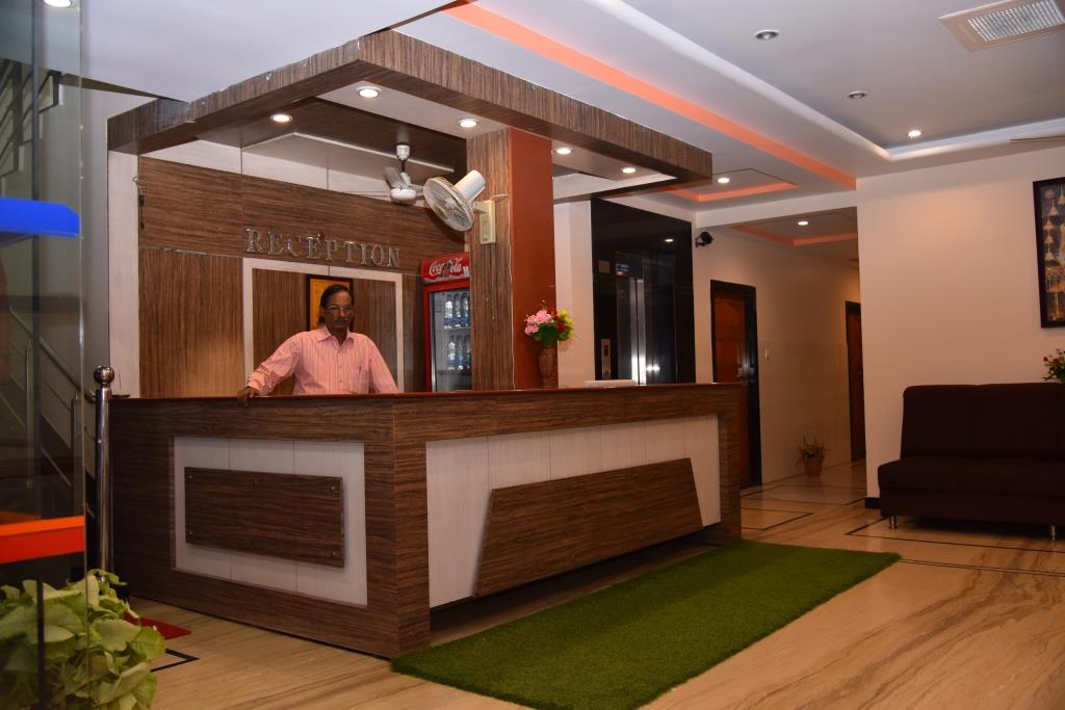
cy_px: 355
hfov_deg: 61.9
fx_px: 888
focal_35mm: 30
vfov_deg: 43.6
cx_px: 532
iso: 800
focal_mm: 30
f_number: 4
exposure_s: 1/100
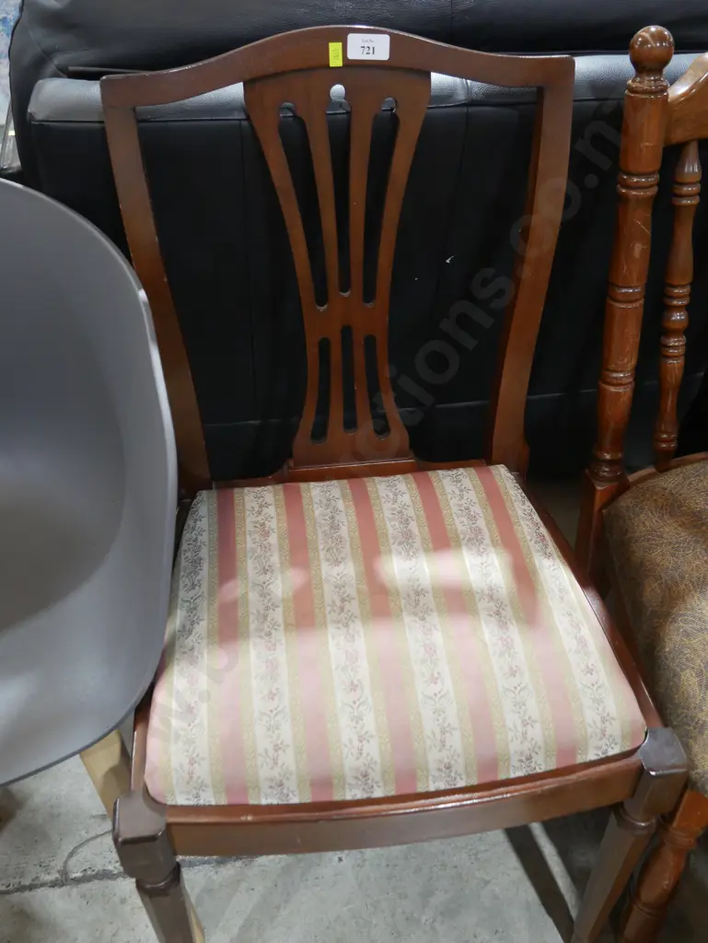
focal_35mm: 36
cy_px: 472
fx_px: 981
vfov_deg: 51.3
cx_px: 354
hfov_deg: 39.7
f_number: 4
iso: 1250
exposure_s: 1/60
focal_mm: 18
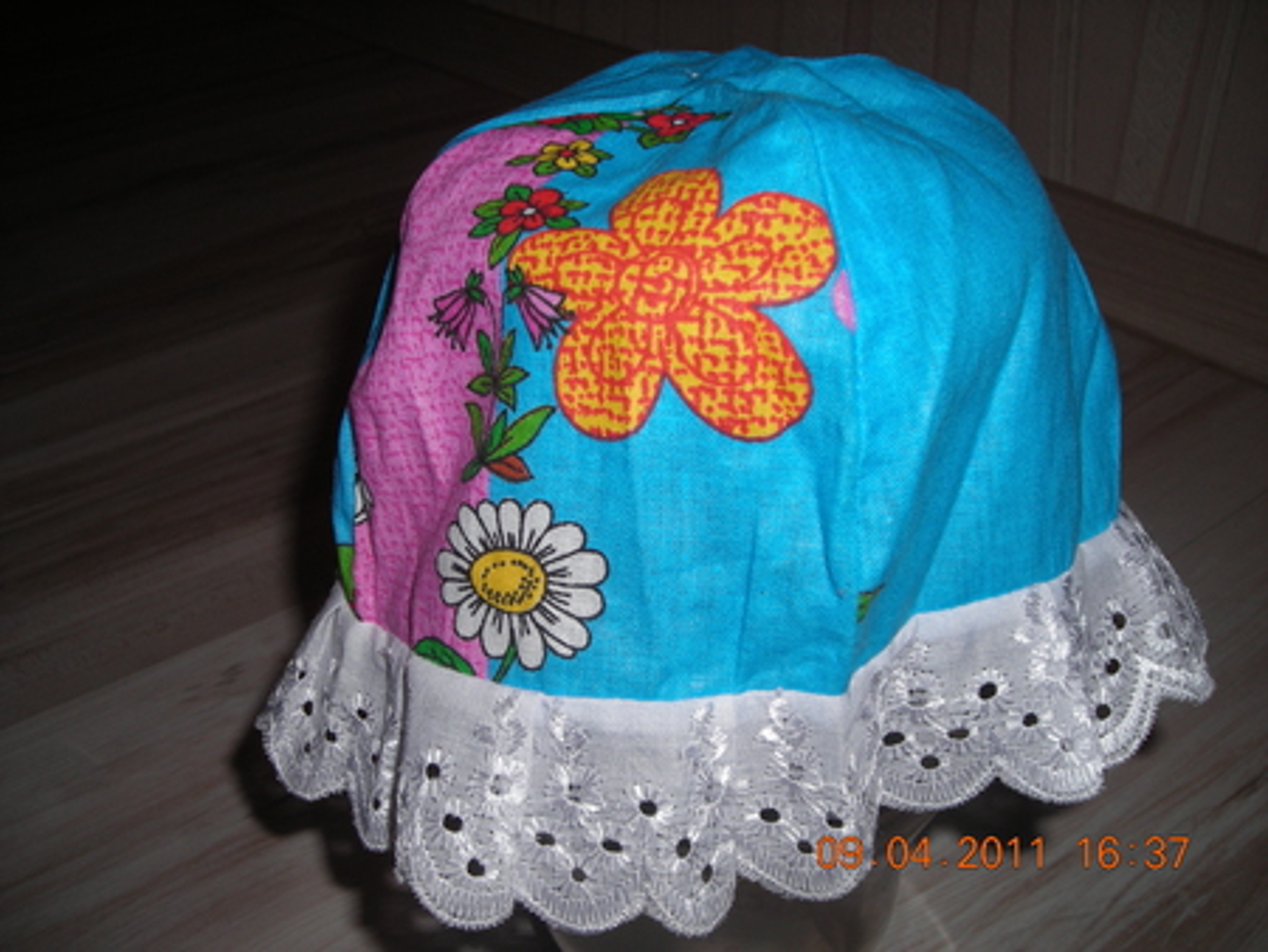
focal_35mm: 38
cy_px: 476
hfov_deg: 49.0
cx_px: 634
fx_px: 1393
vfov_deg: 37.8
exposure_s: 1/60
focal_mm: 6.3
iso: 50
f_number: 3.2
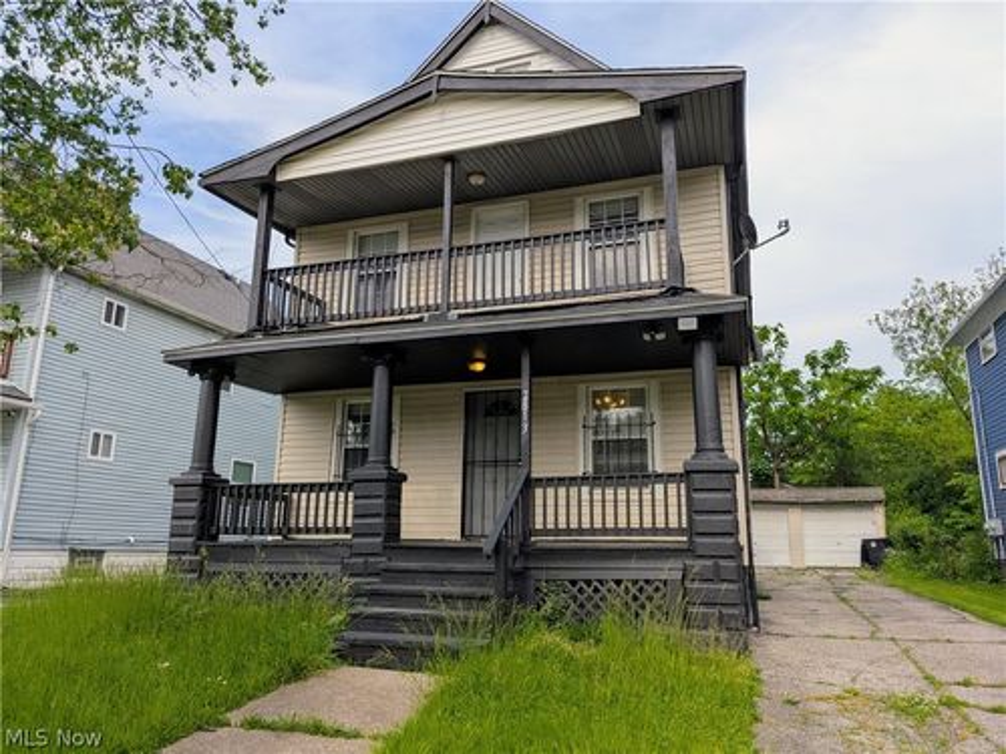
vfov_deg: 56.8
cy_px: 377
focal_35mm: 24
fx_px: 697
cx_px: 503
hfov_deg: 71.6
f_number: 1.7
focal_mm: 4.53
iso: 30
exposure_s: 1/1033
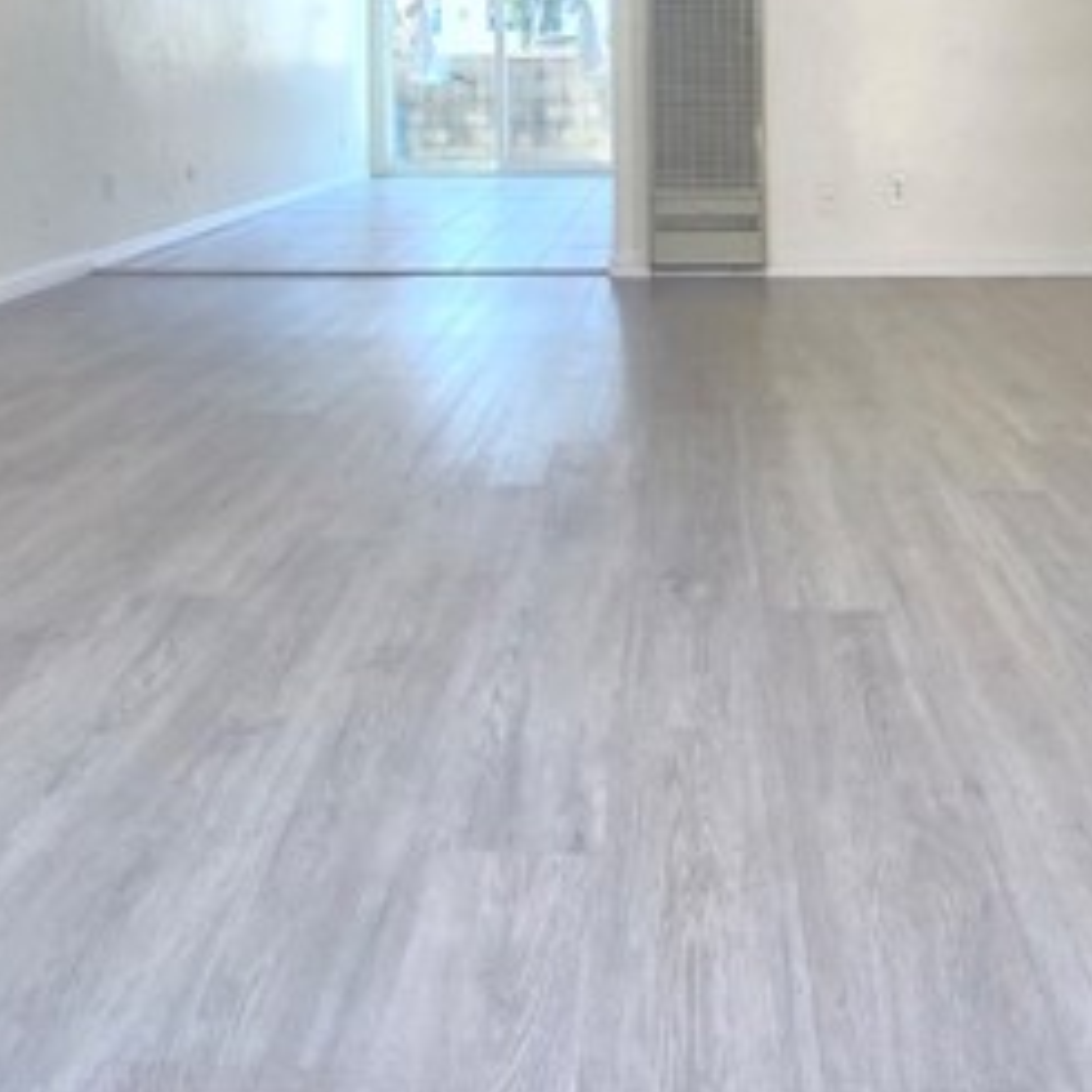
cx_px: 620
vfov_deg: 46.4
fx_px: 1071
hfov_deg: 53.9
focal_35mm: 30
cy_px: 31
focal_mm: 2.2
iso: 160
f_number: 2.2
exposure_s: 1/60
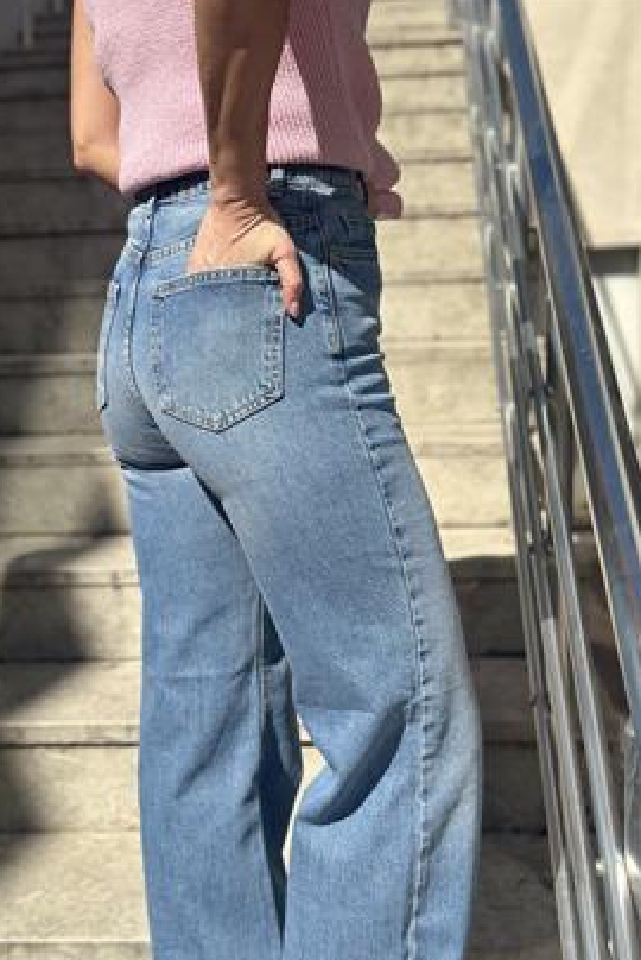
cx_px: 280
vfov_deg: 38.9
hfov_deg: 26.5
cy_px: 479
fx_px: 1360
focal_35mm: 51
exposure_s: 1/8197
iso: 100
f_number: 1.78
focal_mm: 6.86
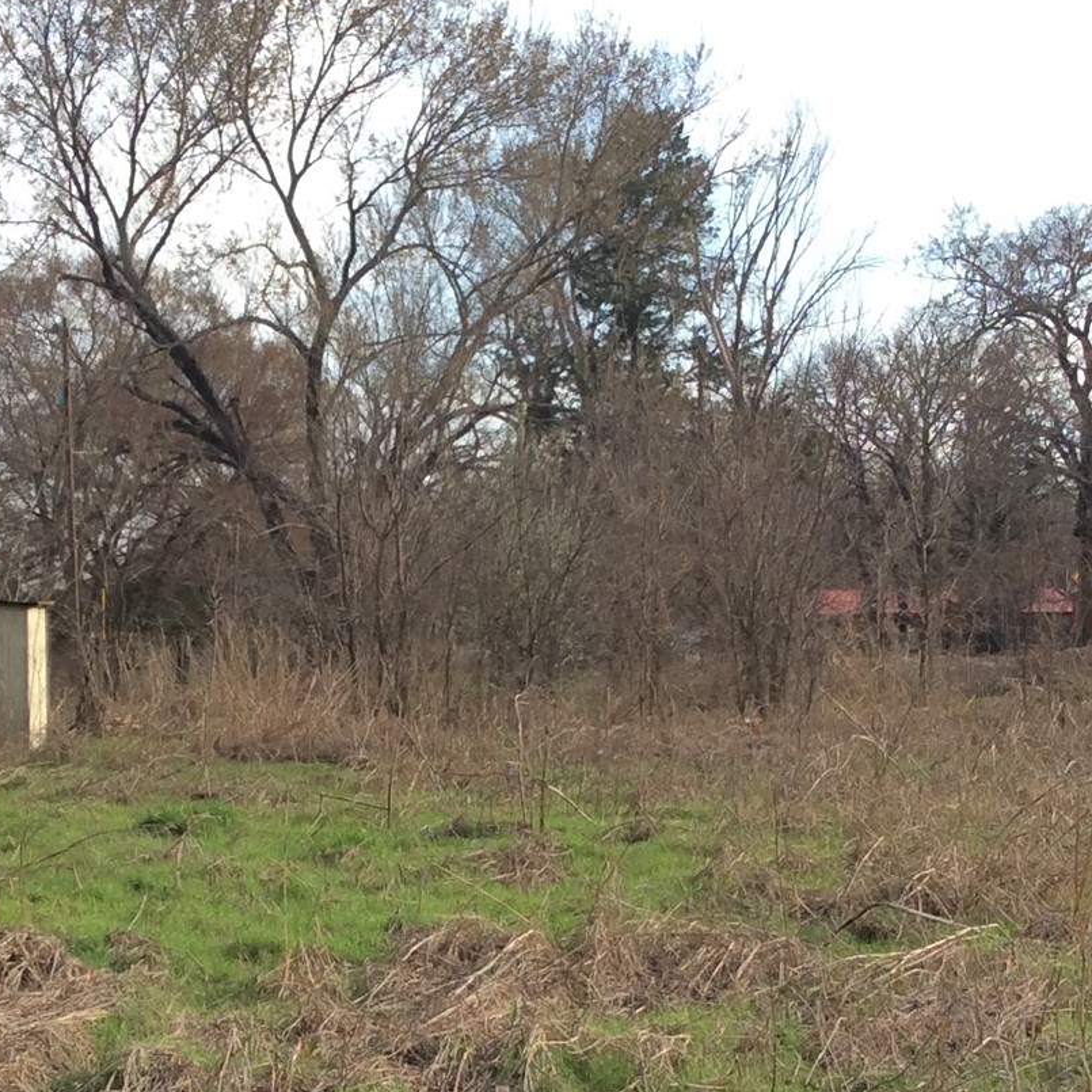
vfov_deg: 23.9
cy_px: 701
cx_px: 336
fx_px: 2570
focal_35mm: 72
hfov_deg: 23.8
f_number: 2.4
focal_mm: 3.3
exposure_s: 1/515
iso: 32
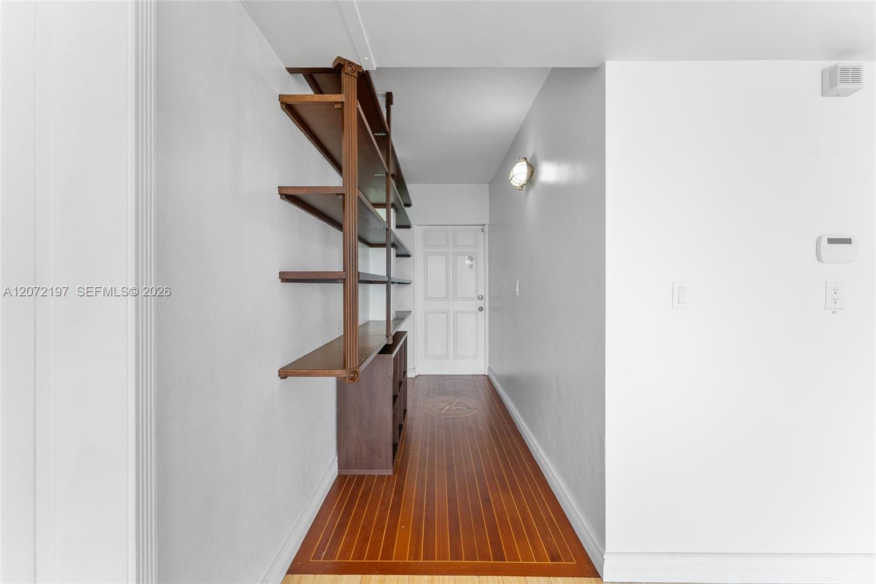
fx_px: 341
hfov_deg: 104.3
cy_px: 292
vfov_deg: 81.2
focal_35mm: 14
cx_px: 438
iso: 500
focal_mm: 14
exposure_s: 1/4
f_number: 9
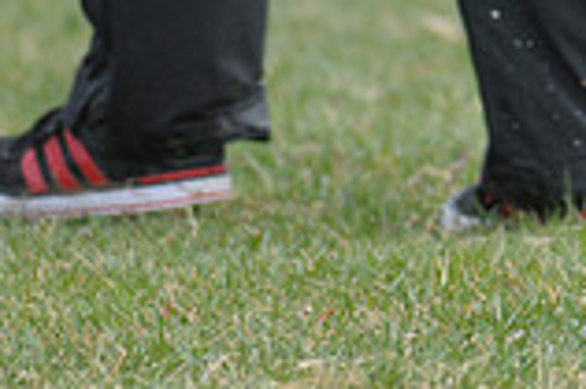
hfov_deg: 1.9
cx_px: 942
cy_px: -243
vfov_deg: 1.2
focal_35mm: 1102
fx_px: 17919
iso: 400
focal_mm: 200
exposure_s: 1/800
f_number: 4
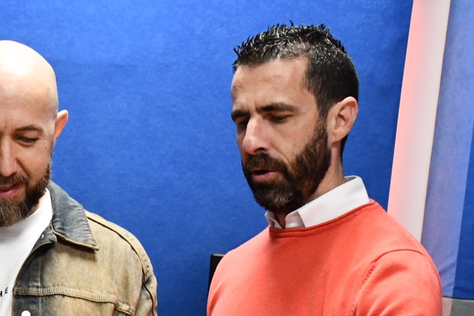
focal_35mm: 98
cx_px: -10
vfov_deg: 13.7
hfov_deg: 20.1
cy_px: 324
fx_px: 1290
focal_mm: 27
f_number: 4
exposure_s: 1/125
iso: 2500
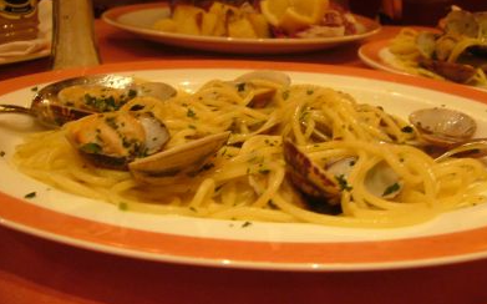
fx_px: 504
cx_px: 244
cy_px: 121
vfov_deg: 33.4
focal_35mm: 38
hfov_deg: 51.6
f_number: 2.8
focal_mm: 5.8
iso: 200
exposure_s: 1/8
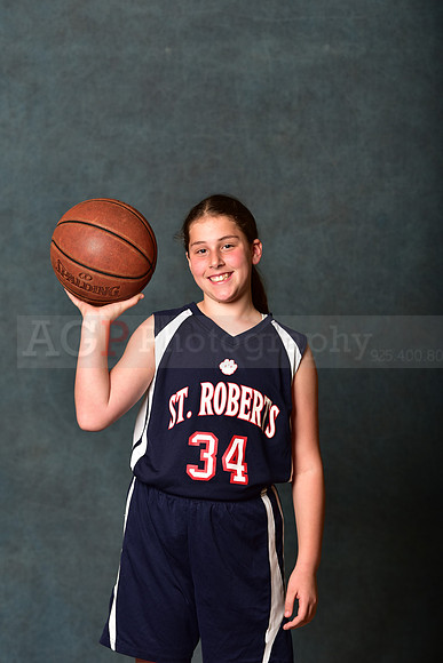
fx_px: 2214
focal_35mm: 120
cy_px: 332
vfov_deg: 17.1
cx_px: 222
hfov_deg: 11.4
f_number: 4.5
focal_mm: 120
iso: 250
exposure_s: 1/250
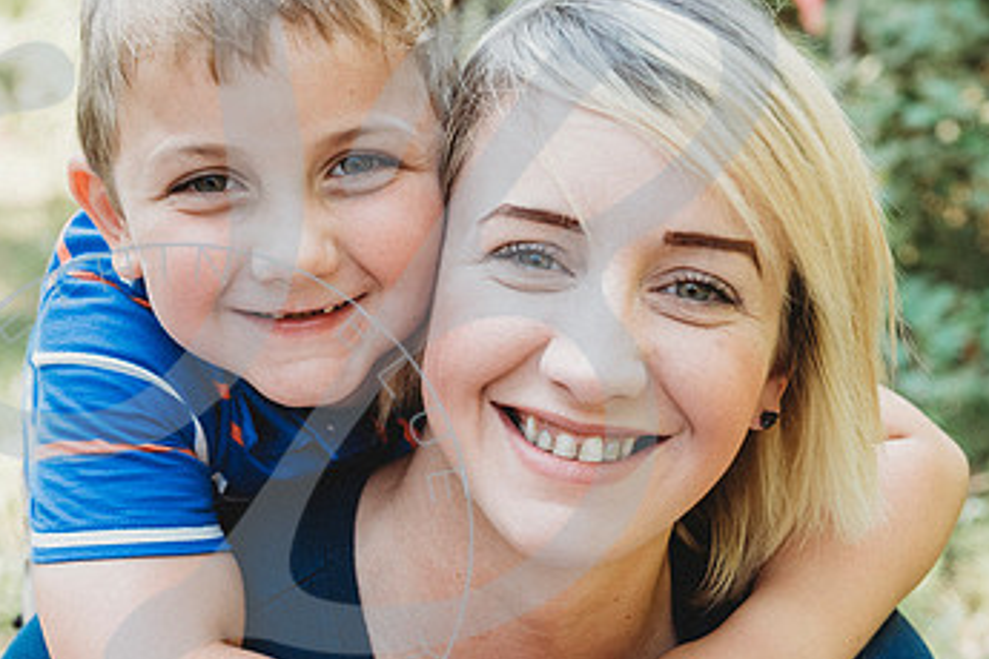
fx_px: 2307
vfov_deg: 16.3
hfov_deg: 24.1
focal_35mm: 84
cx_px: 321
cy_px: 297
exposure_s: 1/125
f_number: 5
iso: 200
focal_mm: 50
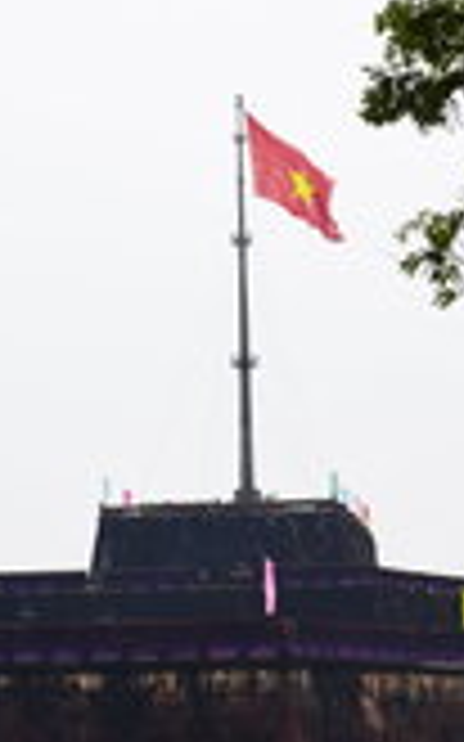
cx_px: 158
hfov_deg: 11.3
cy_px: 335
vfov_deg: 18.1
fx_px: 2334
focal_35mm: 115
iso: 400
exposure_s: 1/50
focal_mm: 31
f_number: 8
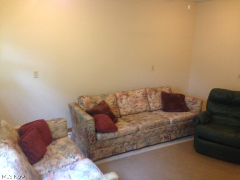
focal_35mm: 33
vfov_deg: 42.9
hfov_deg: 55.4
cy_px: 90
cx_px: 120
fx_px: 229
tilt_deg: -14.0
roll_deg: -1.5
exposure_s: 1/20
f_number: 2.4
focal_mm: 4.12
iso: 250
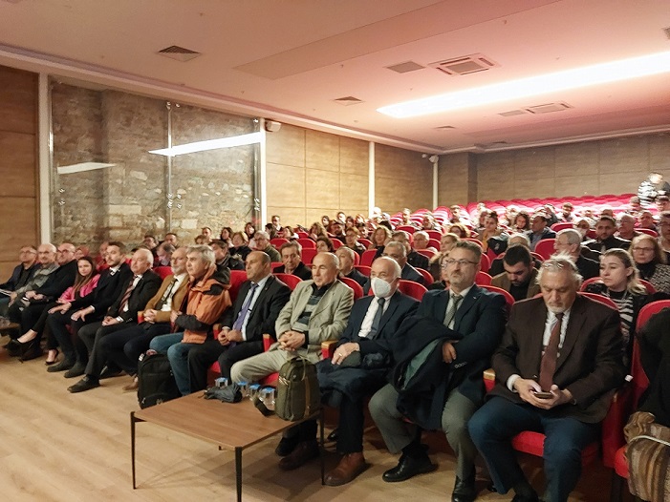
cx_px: 335
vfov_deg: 46.8
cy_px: 251
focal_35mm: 30
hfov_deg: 60.0
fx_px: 581
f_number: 1.8
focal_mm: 4.6
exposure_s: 1/25
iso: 800
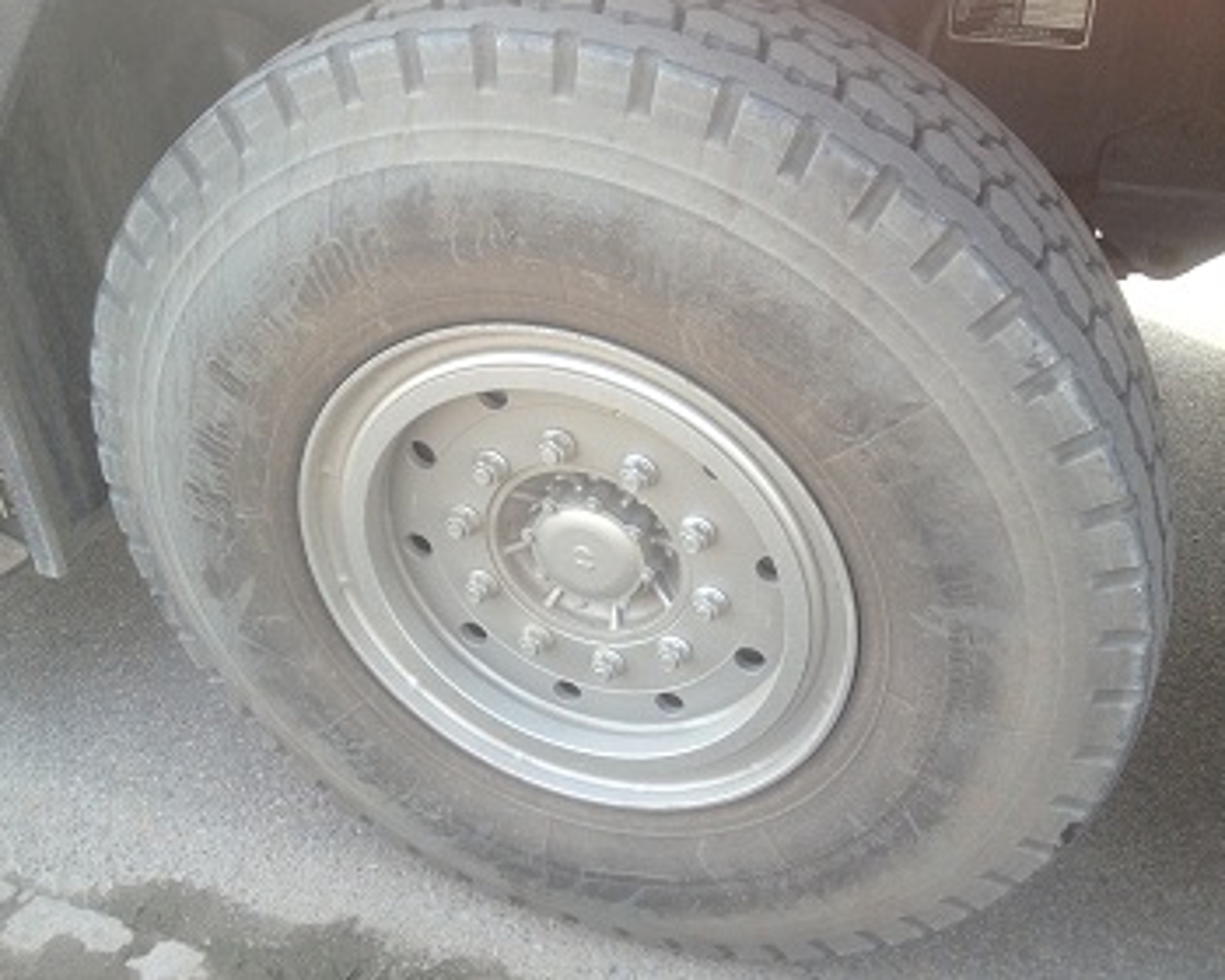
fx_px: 1341
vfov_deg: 40.1
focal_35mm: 37
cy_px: 486
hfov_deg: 49.1
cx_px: 649
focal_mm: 4.28
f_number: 2.4
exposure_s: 1/124
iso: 50
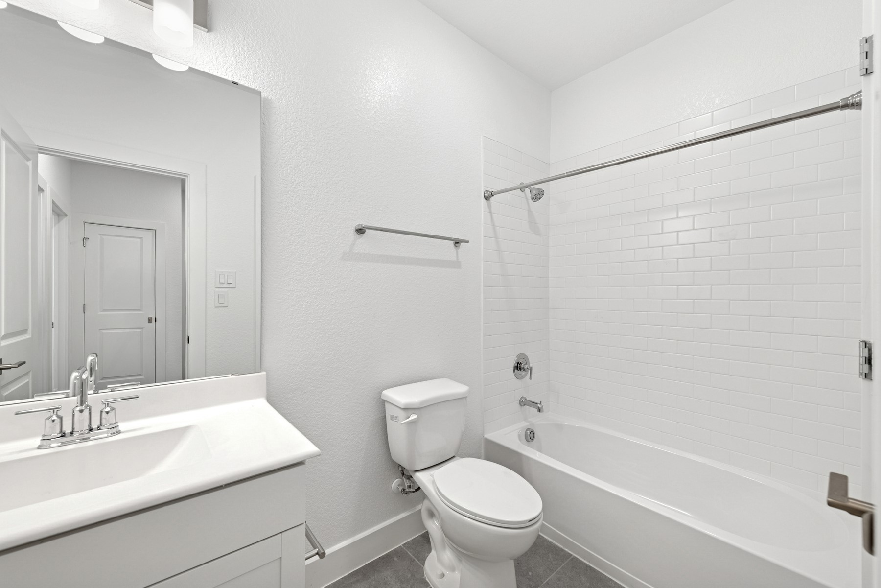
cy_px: 294
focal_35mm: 14
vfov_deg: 81.2
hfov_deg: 104.2
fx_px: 343
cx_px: 440
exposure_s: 1/15
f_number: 8
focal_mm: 14
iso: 100
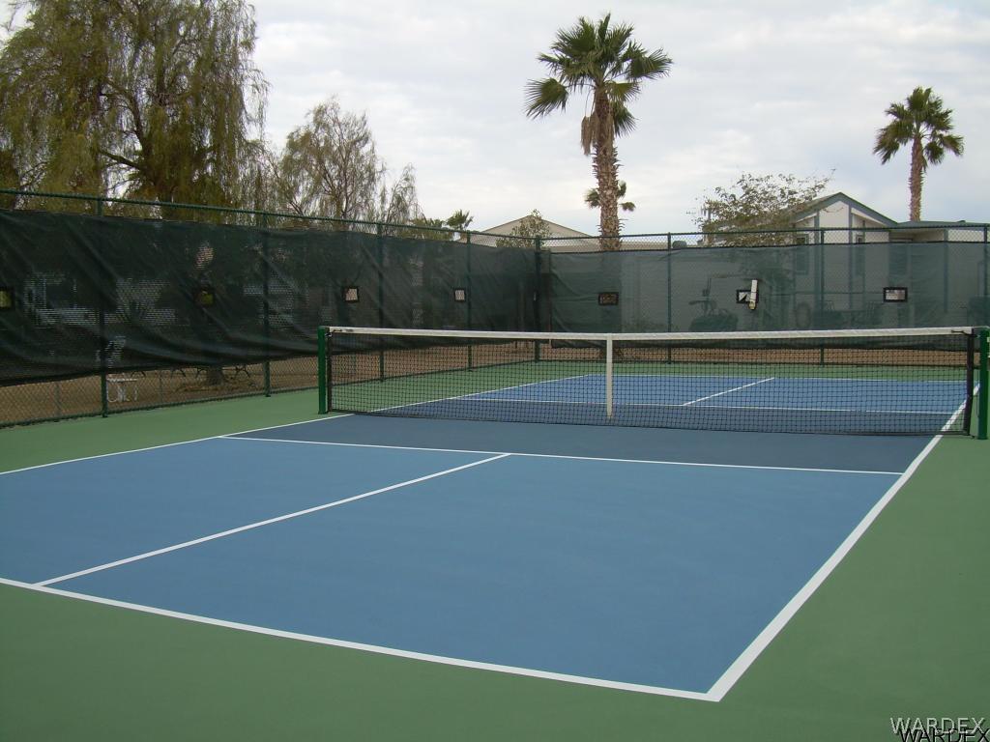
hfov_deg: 49.0
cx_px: 495
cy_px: 371
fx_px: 1087
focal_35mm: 38
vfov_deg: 37.7
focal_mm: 6.3
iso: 50
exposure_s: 1/177
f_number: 4.6
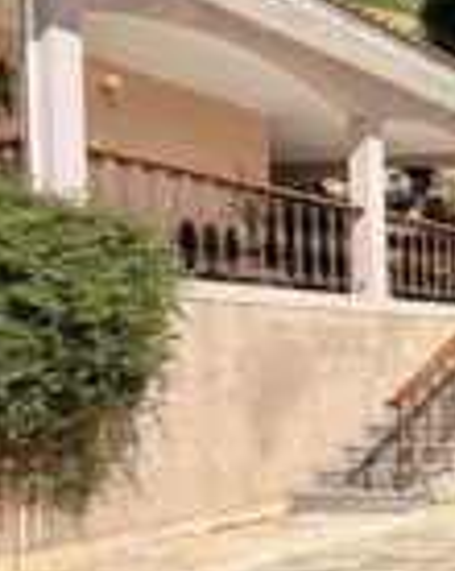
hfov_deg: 18.6
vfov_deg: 32.2
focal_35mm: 58
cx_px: 873
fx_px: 978
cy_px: 385
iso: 50
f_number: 2.2
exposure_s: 1/2320
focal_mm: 2.22
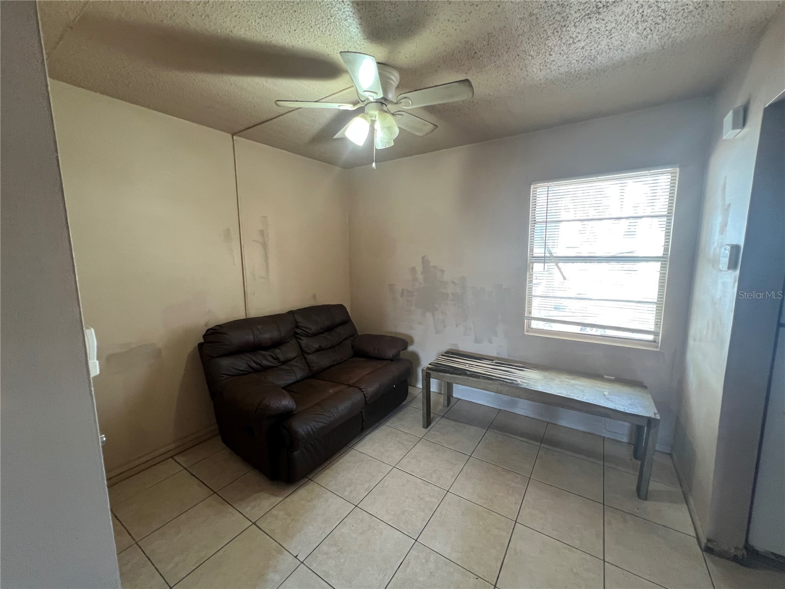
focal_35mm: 13
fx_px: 295
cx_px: 392
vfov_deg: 89.9
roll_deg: +0.7
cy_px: 294
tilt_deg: -9.3
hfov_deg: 106.2
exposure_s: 1/60
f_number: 1.8
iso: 320
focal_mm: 1.57
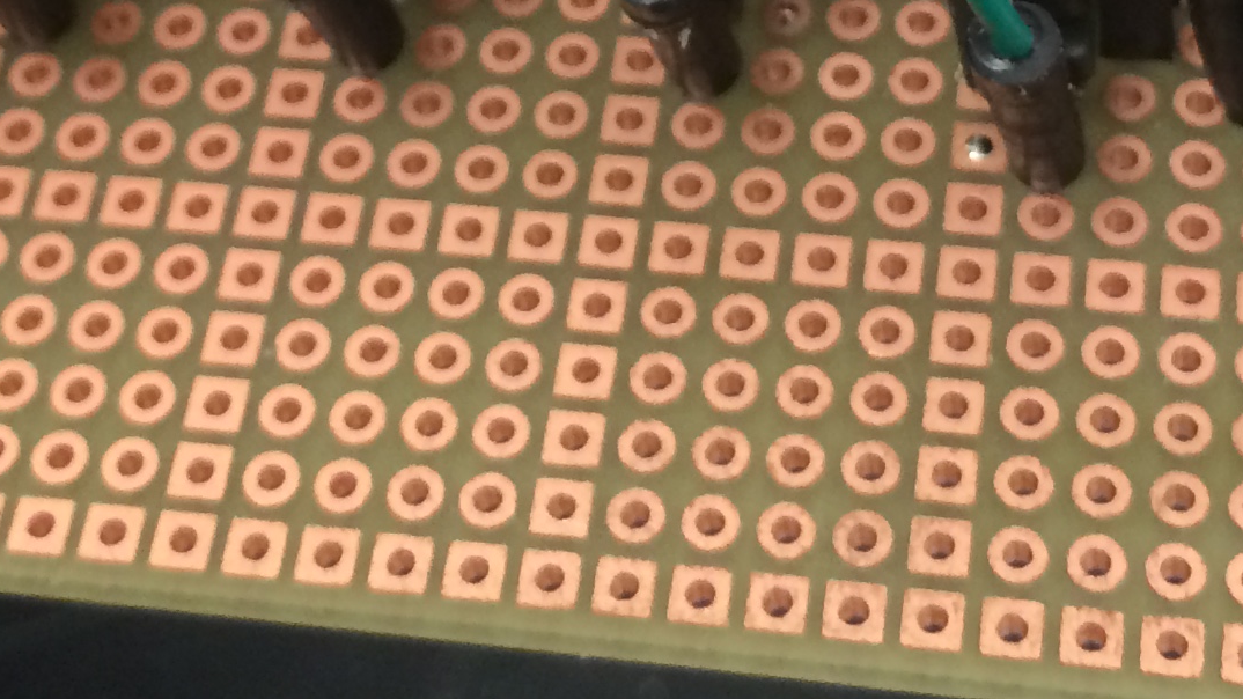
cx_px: 543
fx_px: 3164
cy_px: -326
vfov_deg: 12.1
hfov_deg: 22.2
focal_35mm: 96
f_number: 2.2
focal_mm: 4.15
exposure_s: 1/30
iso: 160
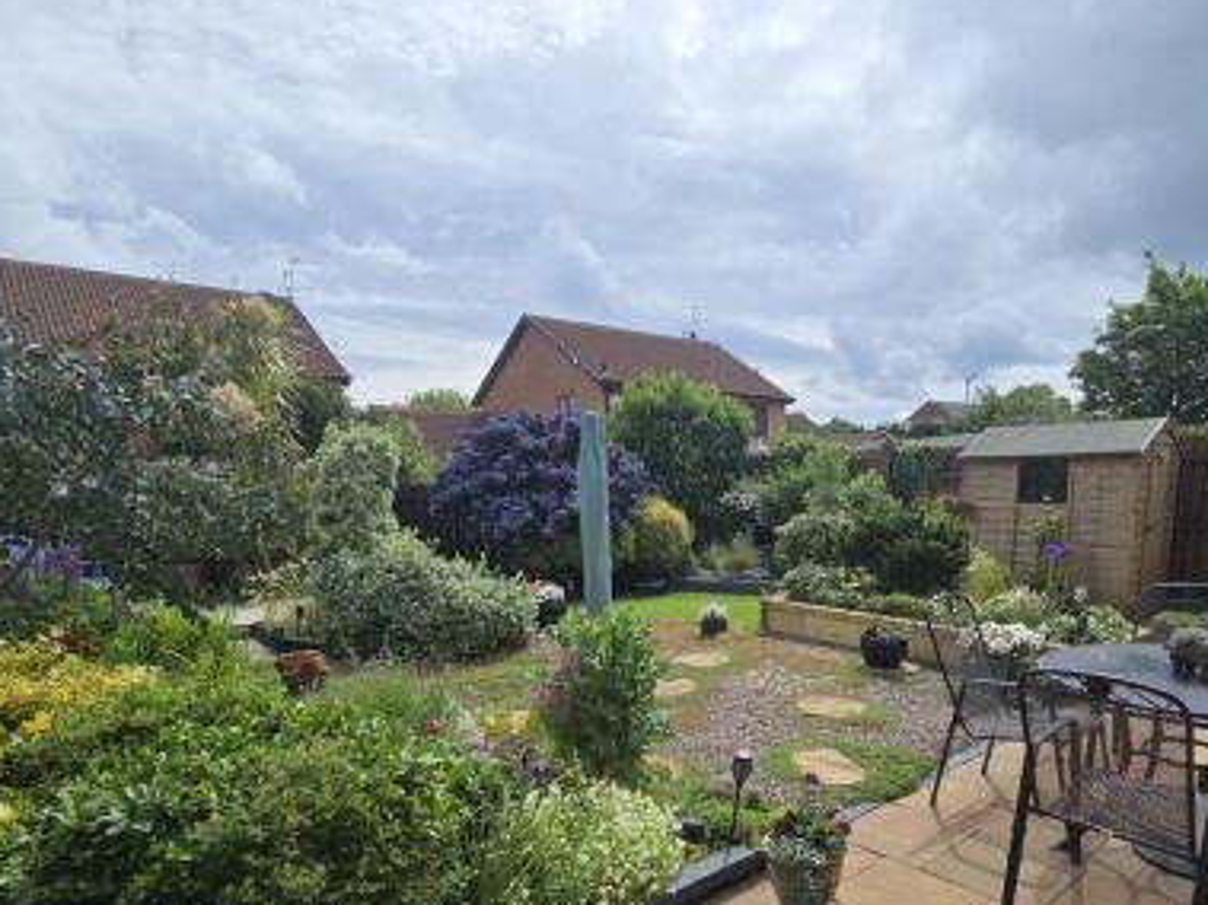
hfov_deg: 80.5
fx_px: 698
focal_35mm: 20
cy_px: 626
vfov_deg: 63.7
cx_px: 744
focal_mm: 2.2
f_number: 2.2
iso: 50
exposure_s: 1/3512
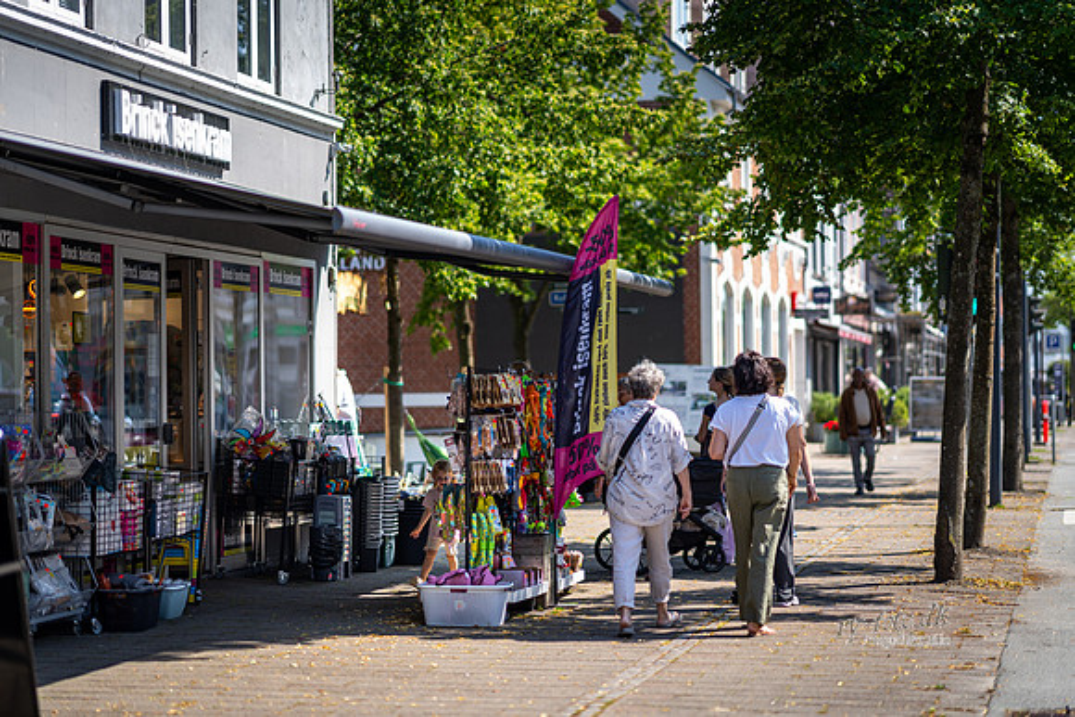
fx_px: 2632
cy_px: 358
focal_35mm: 88
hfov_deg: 23.1
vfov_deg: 15.5
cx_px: 526
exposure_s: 1/2000
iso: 50
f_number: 1.4
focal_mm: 85
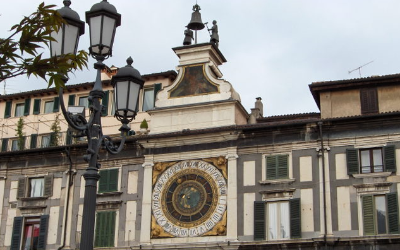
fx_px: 643
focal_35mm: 59
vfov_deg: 22.0
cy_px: 145
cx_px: 201
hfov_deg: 34.5
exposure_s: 1/192
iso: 100
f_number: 5.4
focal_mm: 11.4
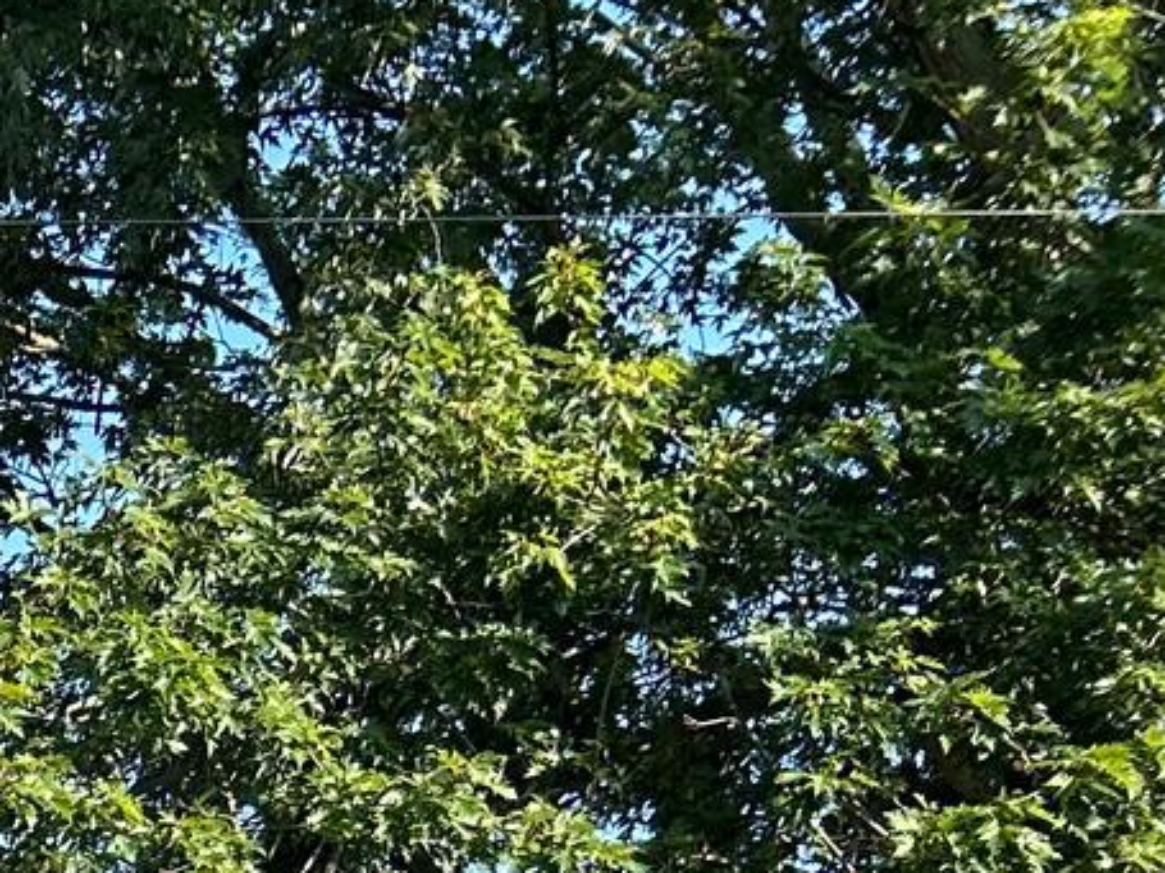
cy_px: 1851
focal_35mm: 117
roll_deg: -1.4
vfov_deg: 11.2
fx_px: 3937
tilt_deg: +2.5
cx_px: -1393
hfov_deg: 13.5
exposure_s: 1/2045
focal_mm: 5.7
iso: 50
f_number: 1.5
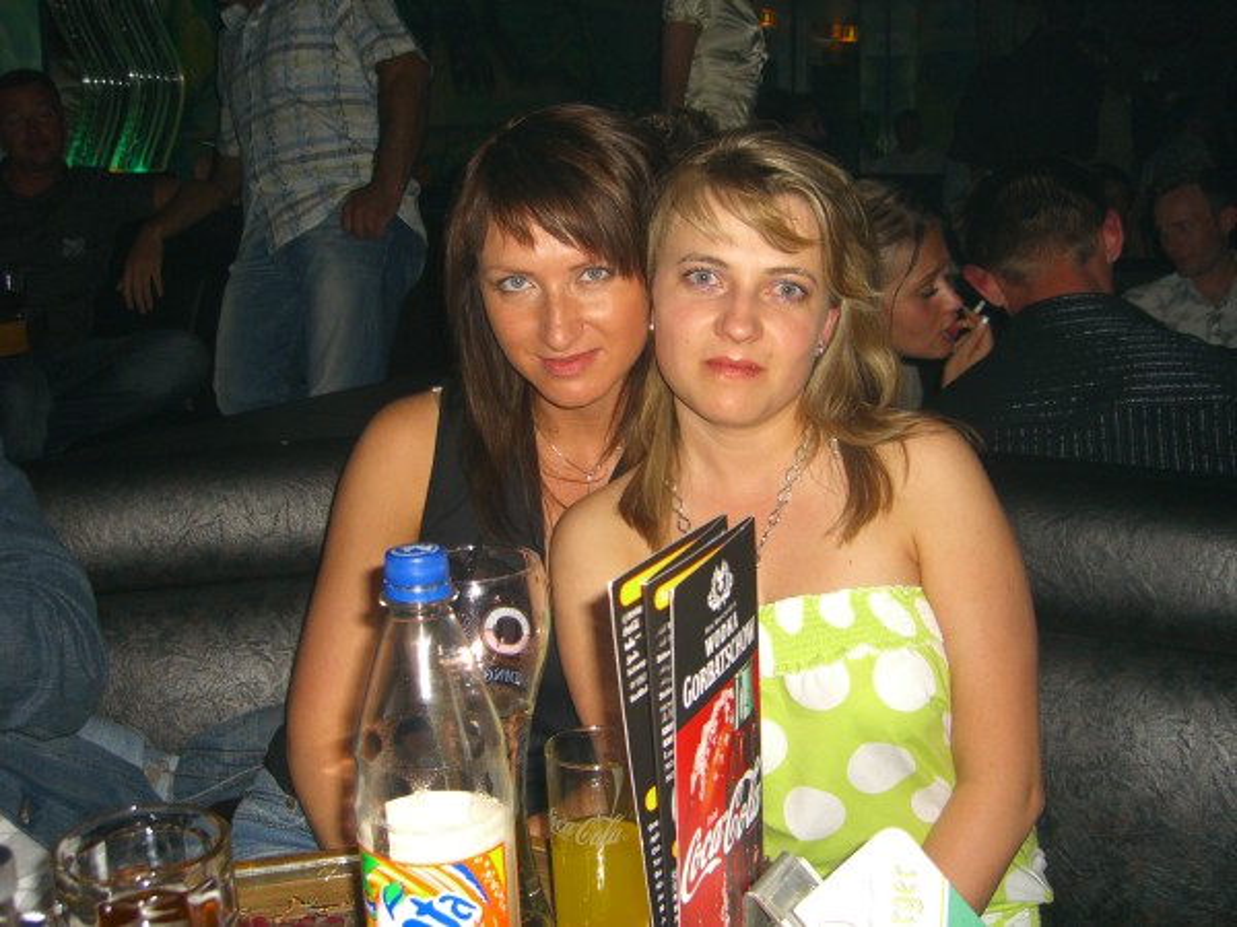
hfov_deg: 49.0
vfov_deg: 37.7
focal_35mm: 38
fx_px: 1358
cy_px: 464
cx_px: 618
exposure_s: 1/60
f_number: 2.8
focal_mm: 7.9
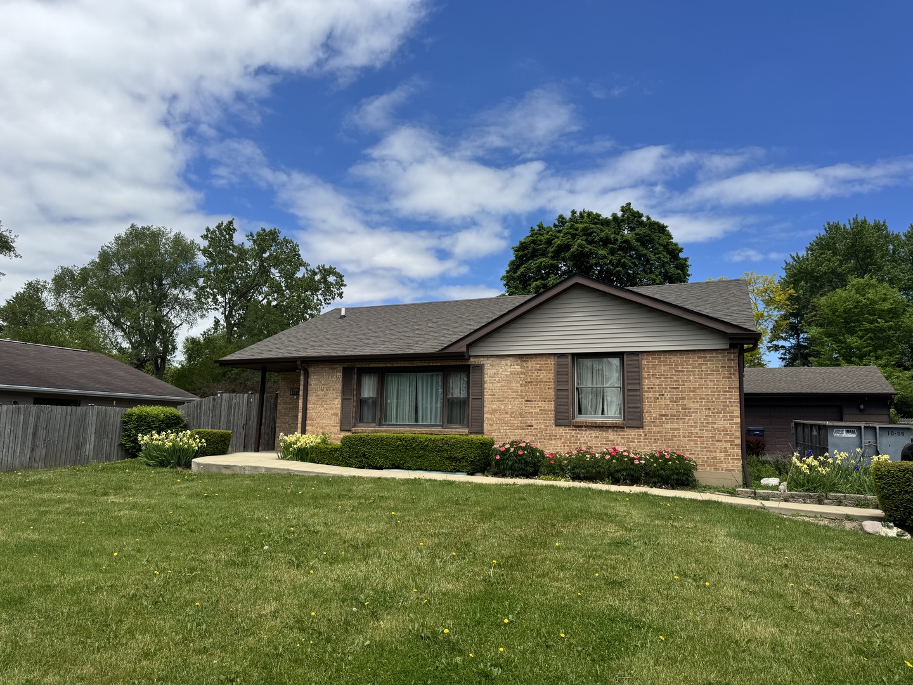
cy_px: 342
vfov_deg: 56.8
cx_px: 456
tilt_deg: +6.0
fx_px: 633
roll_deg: -2.3
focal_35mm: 24
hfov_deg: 71.6
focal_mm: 6.76
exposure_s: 1/5348
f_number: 1.78
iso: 80
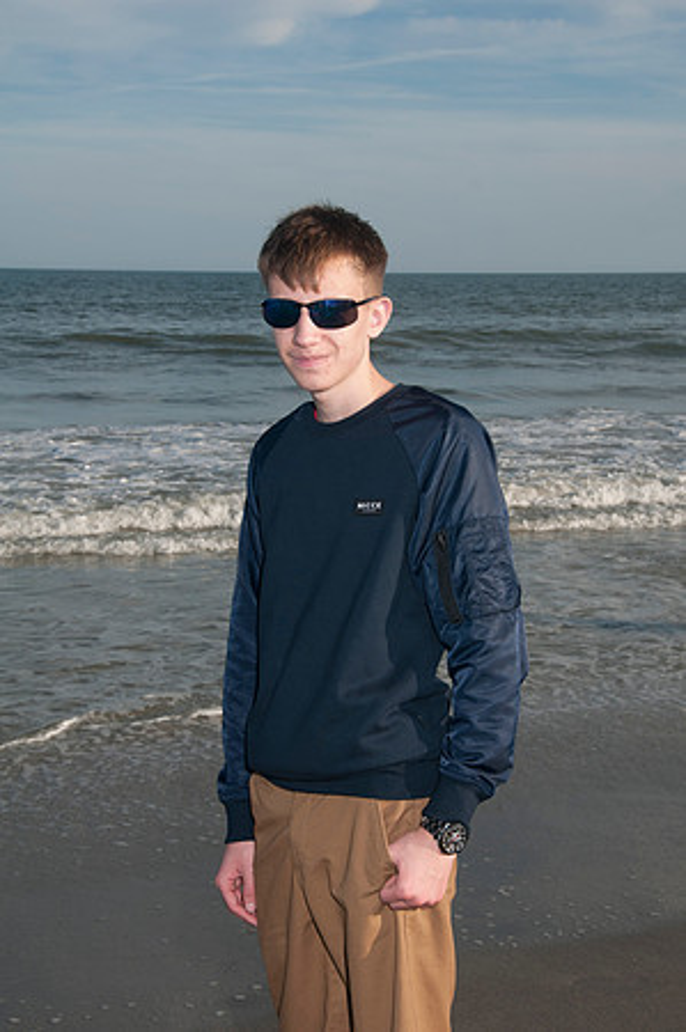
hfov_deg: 21.5
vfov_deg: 31.9
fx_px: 1805
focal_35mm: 63
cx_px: 343
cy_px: 516
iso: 100
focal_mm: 42
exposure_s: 1/250
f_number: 11
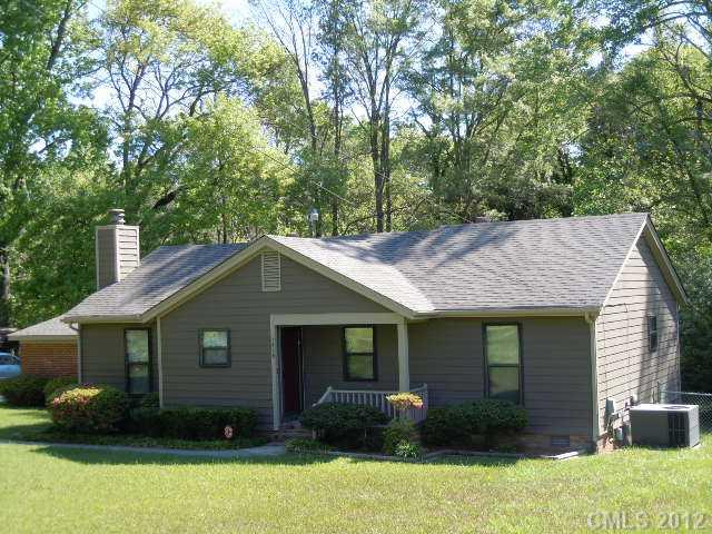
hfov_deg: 36.8
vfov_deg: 28.0
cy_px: 267
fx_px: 1070
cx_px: 356
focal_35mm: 52
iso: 100
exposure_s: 1/160
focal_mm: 9.3
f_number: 3.9
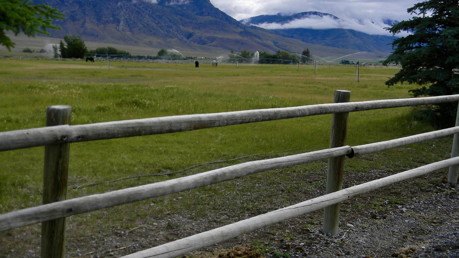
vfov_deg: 26.5
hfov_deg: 45.5
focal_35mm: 45
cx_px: 229
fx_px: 548
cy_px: 108
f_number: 3.8
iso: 80
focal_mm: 7.3
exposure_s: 1/712
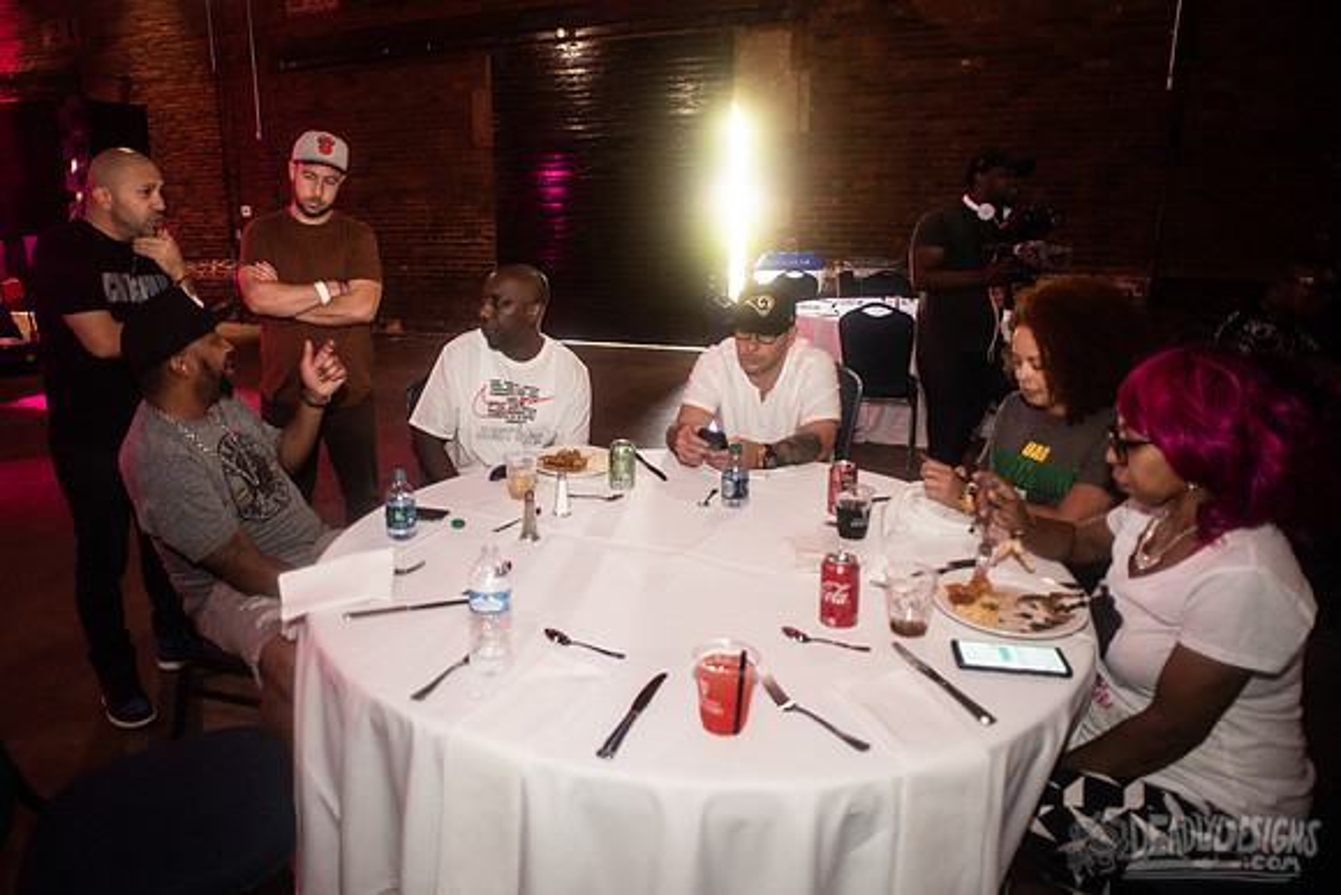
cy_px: 396
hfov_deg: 77.5
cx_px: 593
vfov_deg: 56.5
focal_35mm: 22
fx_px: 831
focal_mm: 20
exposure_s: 1/60
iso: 1600
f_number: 3.2
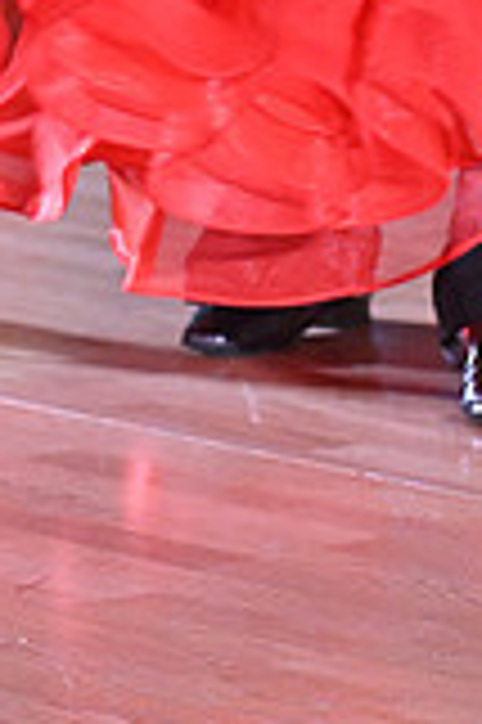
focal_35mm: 487
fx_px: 9801
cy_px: -418
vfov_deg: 4.2
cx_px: 178
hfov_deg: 2.8
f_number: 4
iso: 5000
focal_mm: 135
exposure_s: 1/400
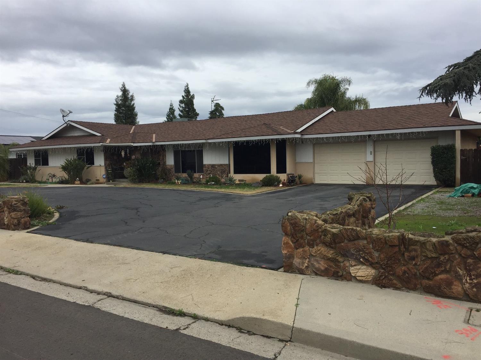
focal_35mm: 29
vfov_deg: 48.2
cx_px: 240
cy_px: 180
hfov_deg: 61.7
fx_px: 403
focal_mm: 4.15
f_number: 2.2
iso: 32
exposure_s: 1/1236
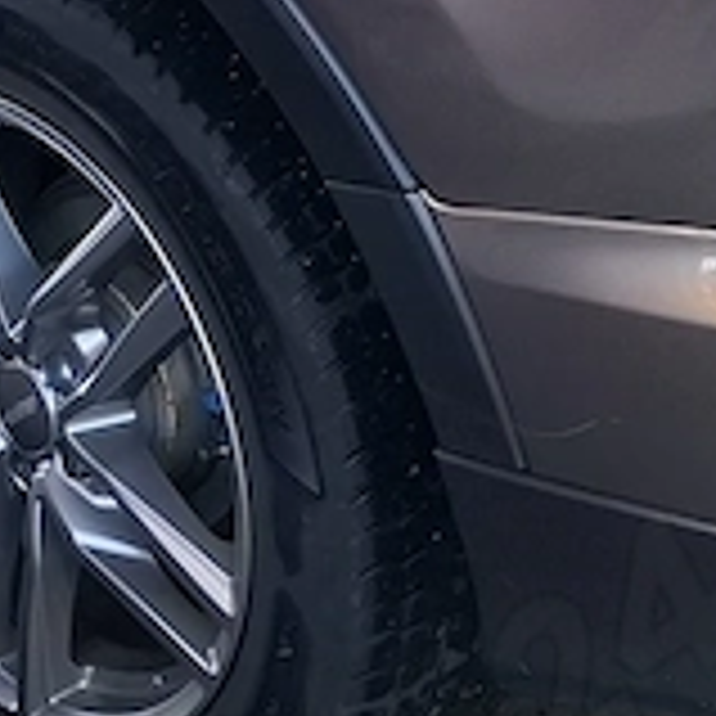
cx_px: -27
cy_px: -333
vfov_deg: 13.0
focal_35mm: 128
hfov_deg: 13.4
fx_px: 2995
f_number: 1.8
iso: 50
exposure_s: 1/100
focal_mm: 5.54
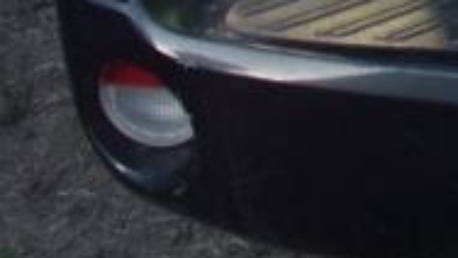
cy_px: -360
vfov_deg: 9.7
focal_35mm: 111
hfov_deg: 16.5
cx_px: 794
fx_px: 1349
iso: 80
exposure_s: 1/120
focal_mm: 4.3
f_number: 3.3
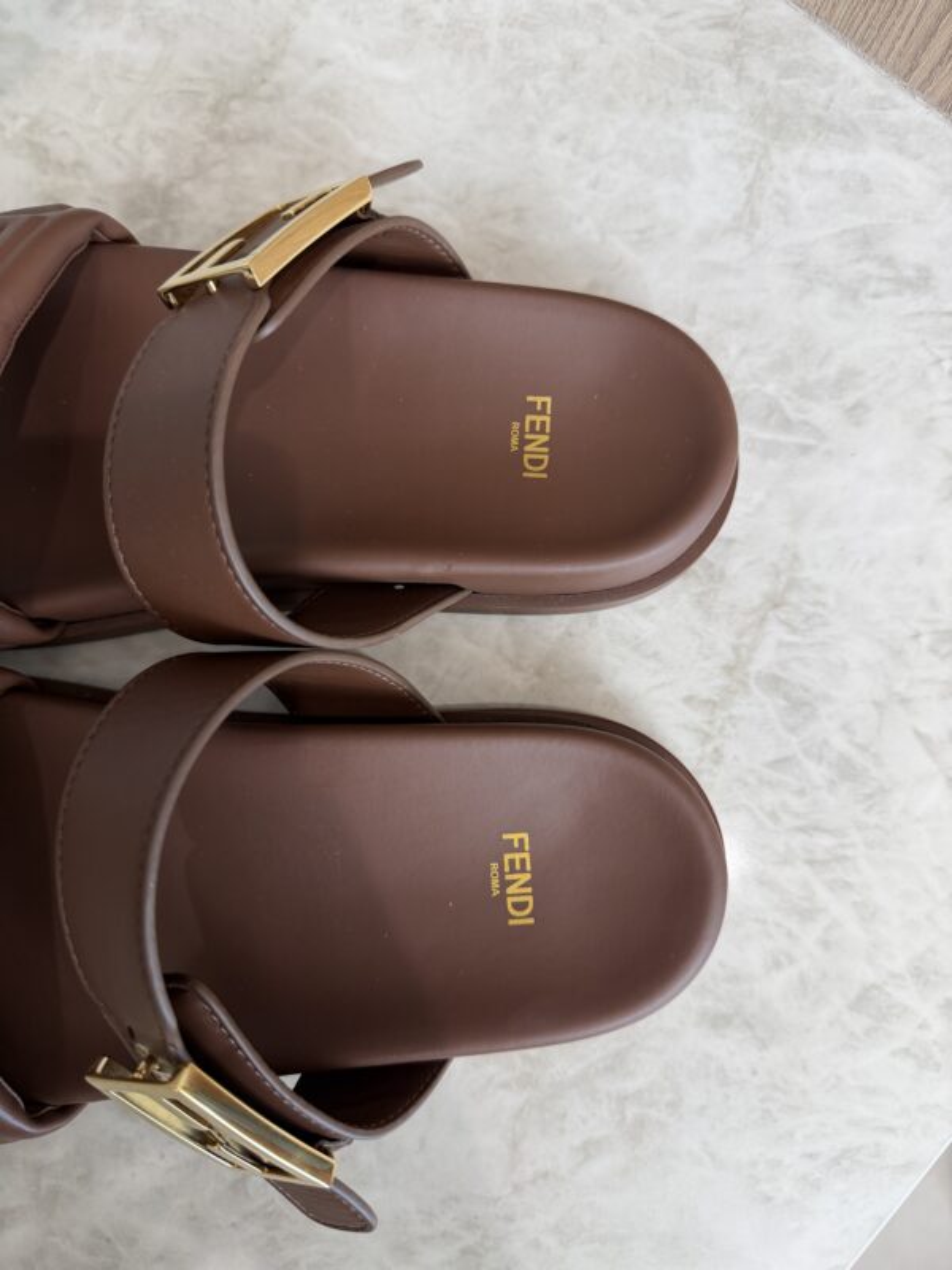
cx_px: 476
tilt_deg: -83.7
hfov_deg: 56.8
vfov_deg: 71.6
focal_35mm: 24
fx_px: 880
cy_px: 635
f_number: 1.78
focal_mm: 6.76
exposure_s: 1/120
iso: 160
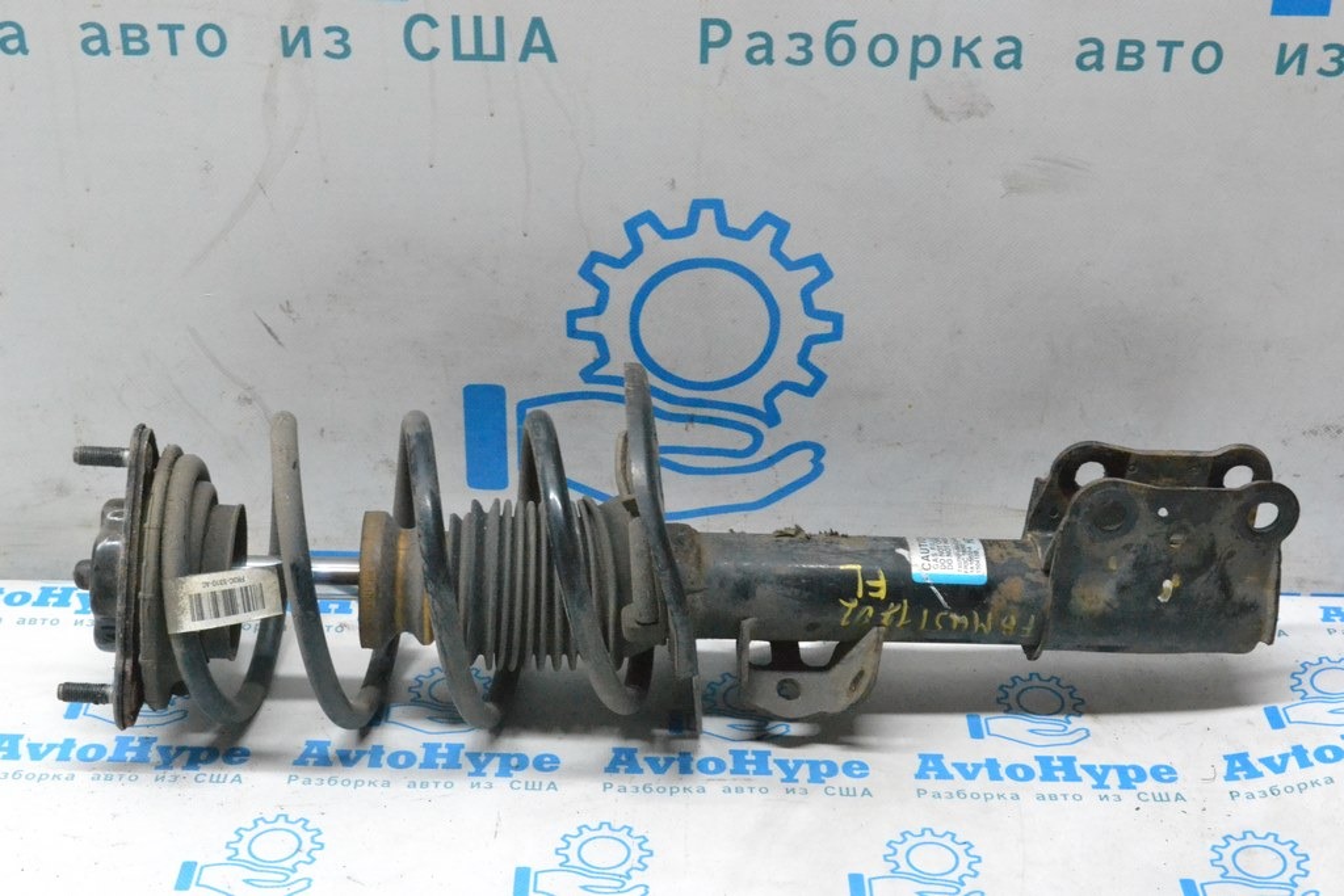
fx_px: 2016
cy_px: 448
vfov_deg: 25.1
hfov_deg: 36.9
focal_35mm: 54
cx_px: 672
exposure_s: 1/160
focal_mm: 36
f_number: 9
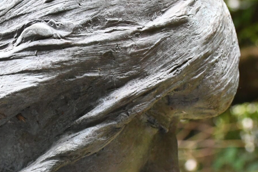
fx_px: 810
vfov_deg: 12.1
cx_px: 79
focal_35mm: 113
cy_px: 126
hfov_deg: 18.0
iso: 4000
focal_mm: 27
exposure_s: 1/400
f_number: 5.6
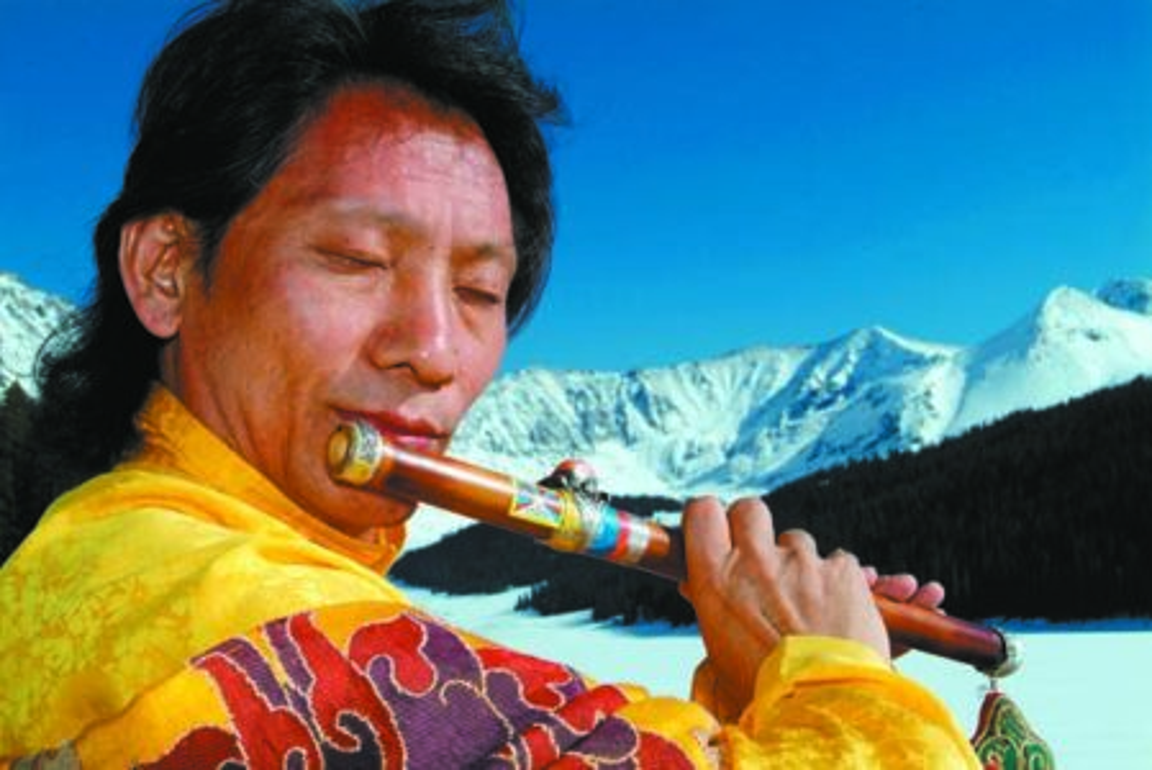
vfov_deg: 23.2
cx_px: 576
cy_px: 385
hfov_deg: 34.2
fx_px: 1873
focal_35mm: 58
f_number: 16
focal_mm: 39
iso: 100
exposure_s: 1/125
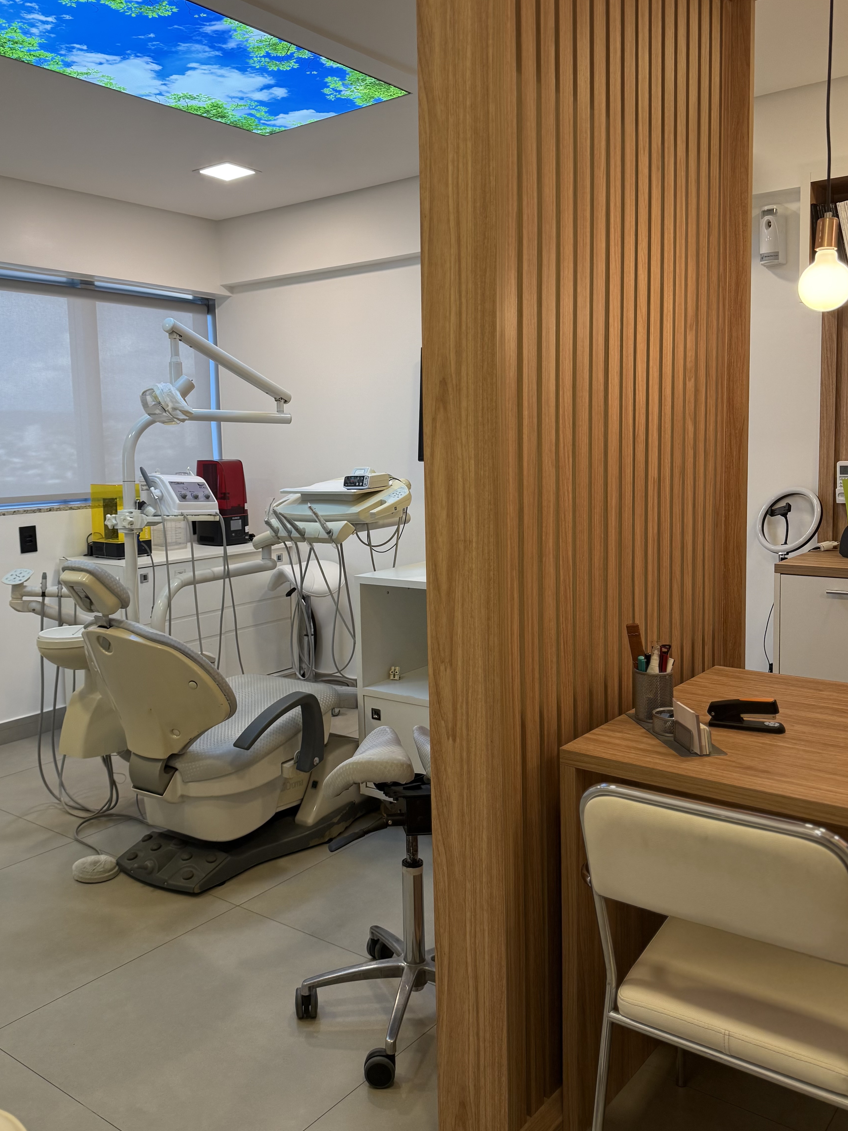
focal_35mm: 30
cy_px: 534
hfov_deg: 46.7
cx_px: 369
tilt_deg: -4.7
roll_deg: +0.8
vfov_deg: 59.9
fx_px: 980
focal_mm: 6.76
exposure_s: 1/145
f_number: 1.78
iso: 160
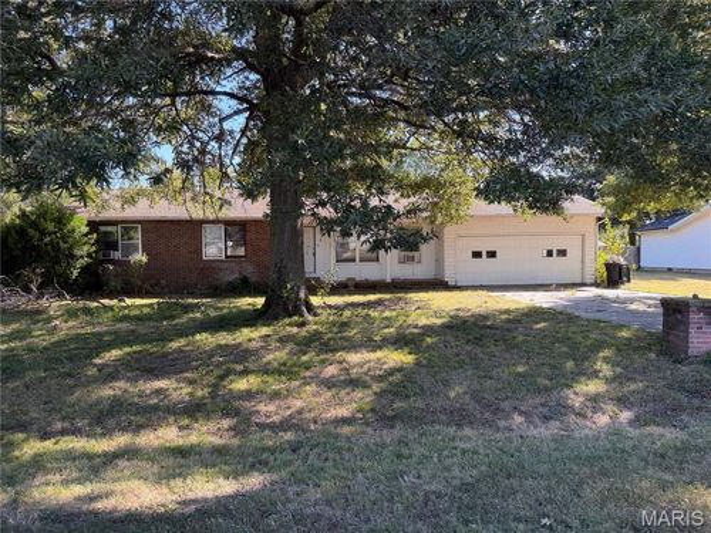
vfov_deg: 56.8
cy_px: 266
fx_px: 493
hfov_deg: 71.6
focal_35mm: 24
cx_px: 356
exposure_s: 1/575
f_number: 1.78
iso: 100
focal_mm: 6.76
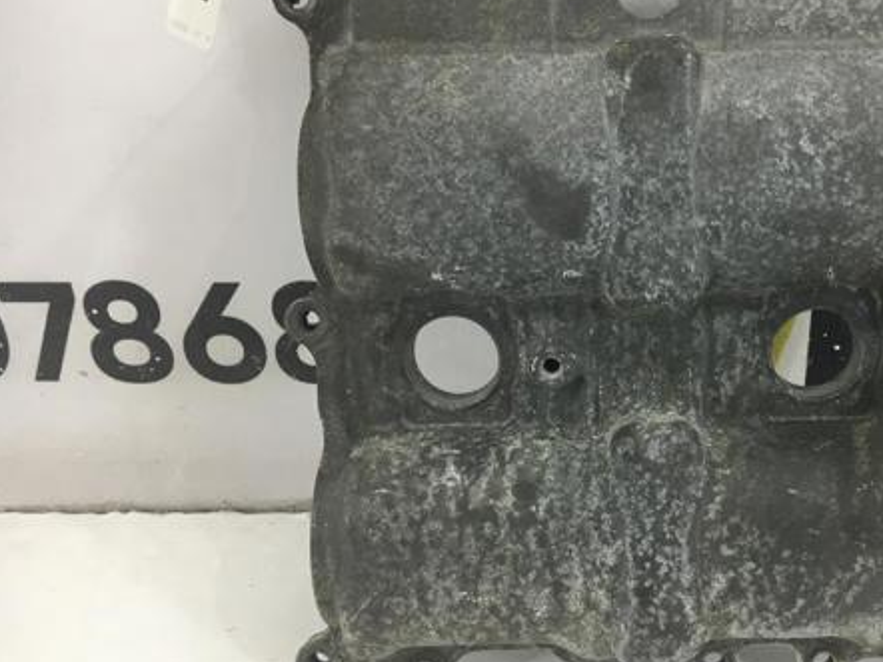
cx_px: 631
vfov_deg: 34.3
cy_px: 320
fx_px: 1071
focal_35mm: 42
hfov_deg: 43.8
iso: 25
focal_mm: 4.15
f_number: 2.2
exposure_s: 1/33
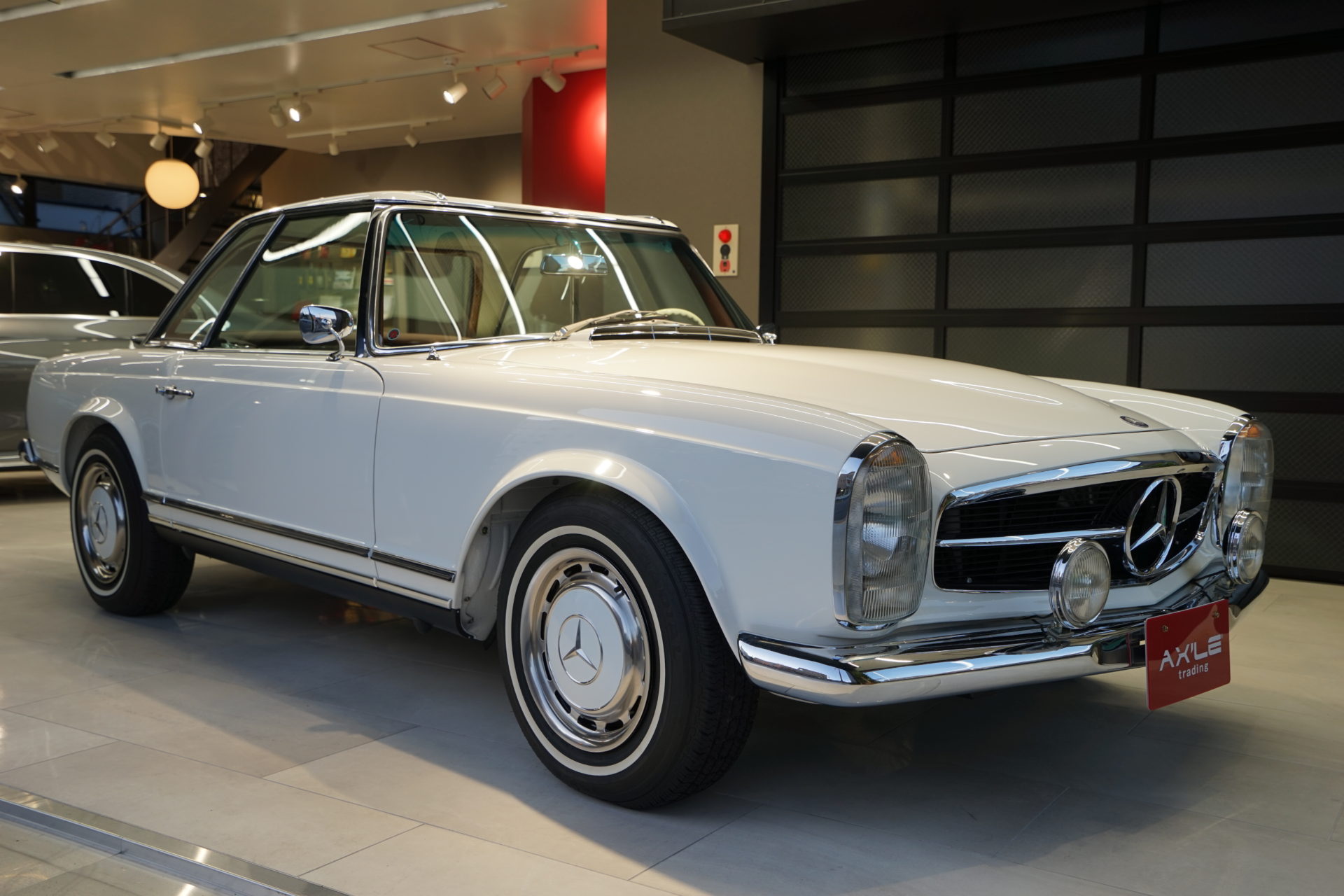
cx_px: 672
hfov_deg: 54.4
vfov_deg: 37.9
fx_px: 1307
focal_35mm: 35
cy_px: 448
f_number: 5
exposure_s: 1/80
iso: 100
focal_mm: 35
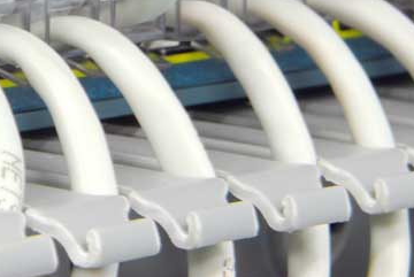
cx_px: -24
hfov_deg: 3.1
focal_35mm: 667
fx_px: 7680
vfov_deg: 2.1
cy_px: -28
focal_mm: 200
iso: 100
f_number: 22
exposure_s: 6
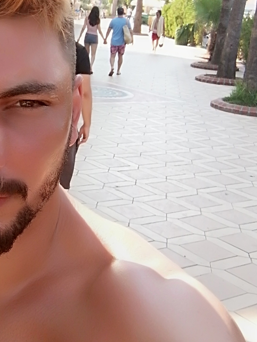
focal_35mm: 58
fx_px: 575
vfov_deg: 33.2
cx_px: 14
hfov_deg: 24.3
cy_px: 156
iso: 50
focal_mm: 2.7
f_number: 2
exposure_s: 1/254
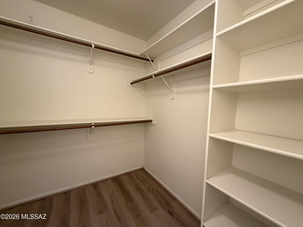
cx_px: 152
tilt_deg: -4.3
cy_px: 114
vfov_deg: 85.7
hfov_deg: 102.1
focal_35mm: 14
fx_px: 123
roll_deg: -1.1
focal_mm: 2.22
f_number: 2.2
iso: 640
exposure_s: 1/60
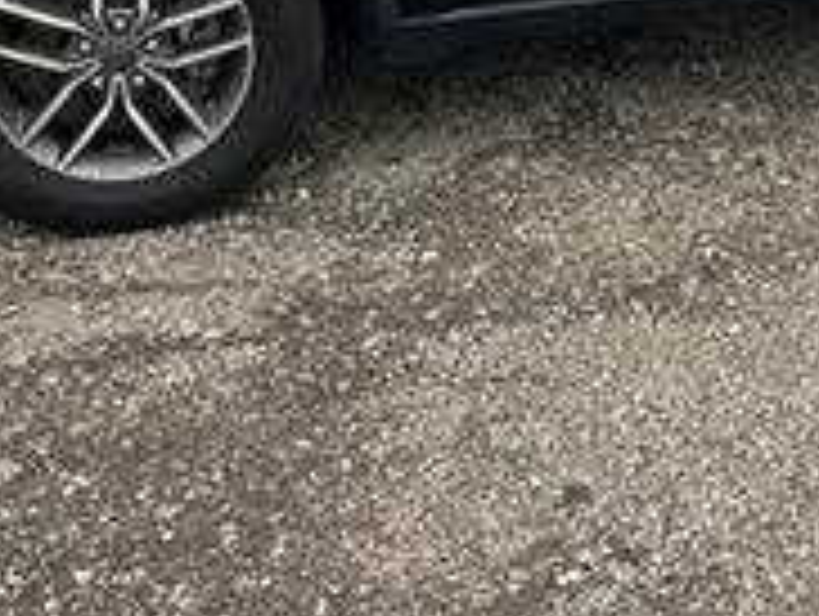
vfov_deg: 19.2
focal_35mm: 72
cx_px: 698
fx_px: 1706
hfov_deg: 26.3
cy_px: -153
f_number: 1.5
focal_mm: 5.7
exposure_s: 1/753
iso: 50
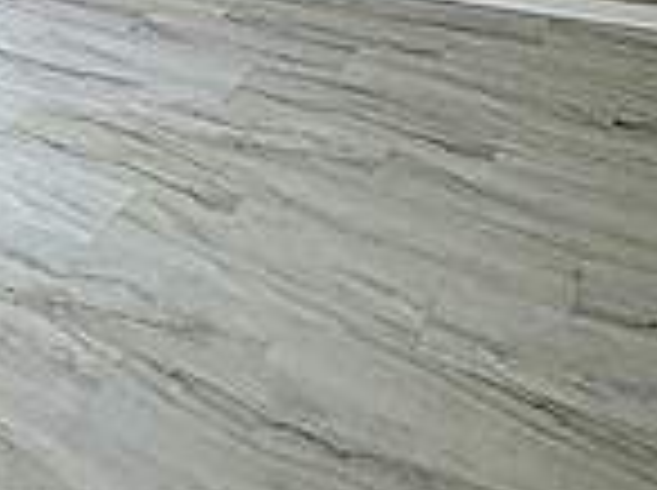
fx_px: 1080
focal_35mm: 57
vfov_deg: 22.1
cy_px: -198
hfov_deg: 25.1
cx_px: -346
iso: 250
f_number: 1.9
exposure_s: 1/120
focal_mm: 2.2
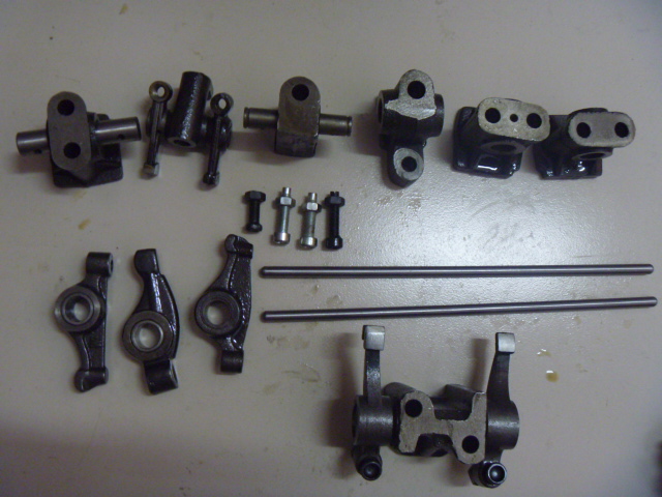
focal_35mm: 35
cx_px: 331
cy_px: 248
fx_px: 669
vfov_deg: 40.7
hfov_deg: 52.6
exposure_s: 1/8
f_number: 3.5
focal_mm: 6.3
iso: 400
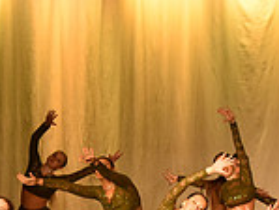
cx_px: -21
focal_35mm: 262
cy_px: 288
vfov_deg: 5.6
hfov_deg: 7.5
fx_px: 2113
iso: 2000
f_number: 4
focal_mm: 70
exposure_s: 1/250
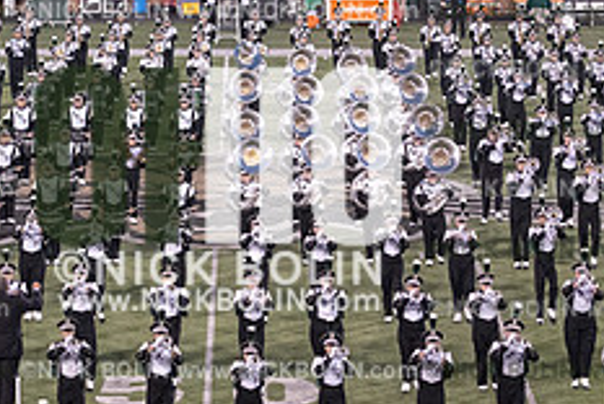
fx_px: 2923
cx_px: 218
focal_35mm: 174
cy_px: 190
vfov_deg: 7.9
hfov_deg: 11.8
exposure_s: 1/1250
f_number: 3.2
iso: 5000
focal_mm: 70
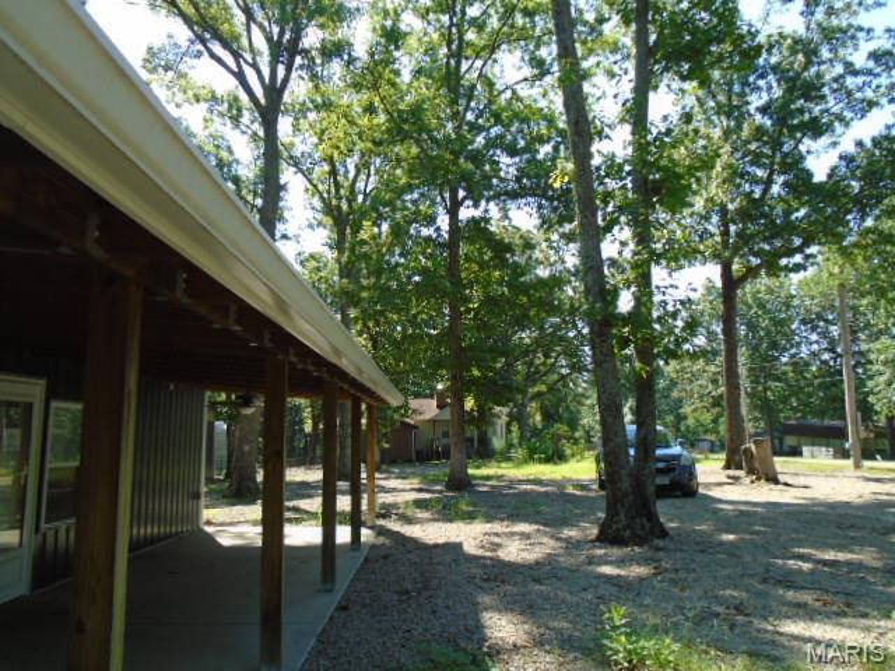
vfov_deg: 53.1
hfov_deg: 67.3
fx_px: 672
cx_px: 448
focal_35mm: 26
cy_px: 336
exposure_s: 1/250
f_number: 3.2
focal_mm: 4.6
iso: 100
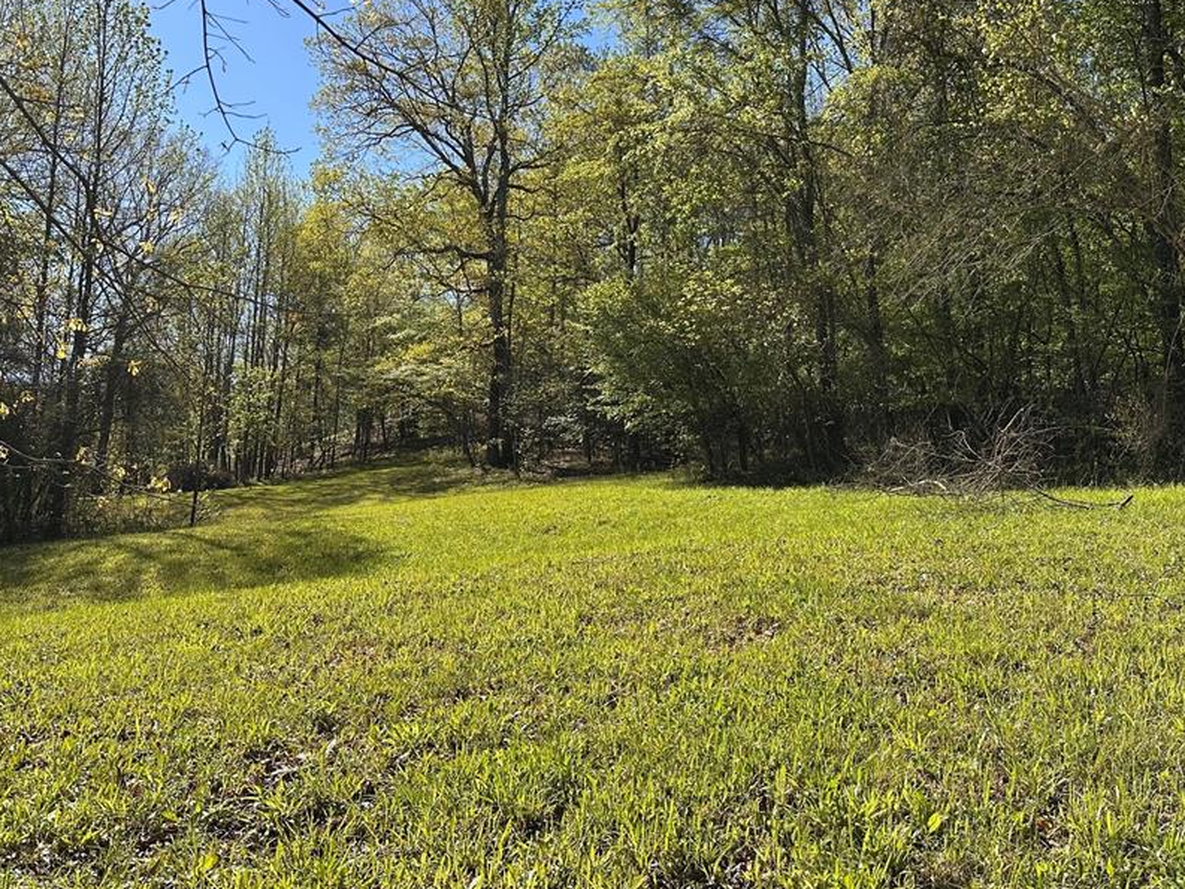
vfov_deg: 45.1
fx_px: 1061
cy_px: 342
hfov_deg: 58.3
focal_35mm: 31
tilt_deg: +7.0
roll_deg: -0.7
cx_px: 638
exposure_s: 1/2660
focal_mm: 6.86
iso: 80
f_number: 1.78
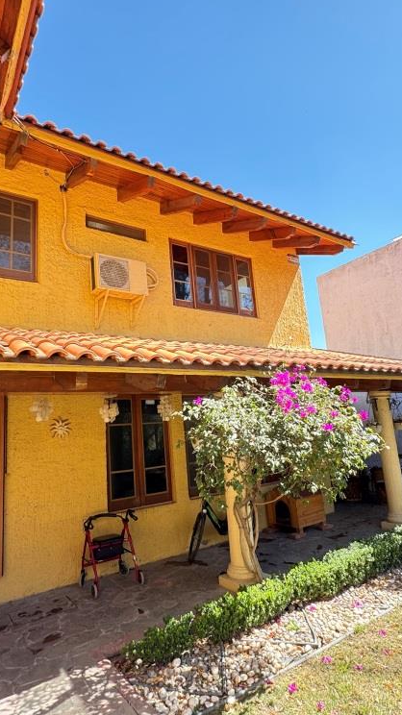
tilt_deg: +12.3
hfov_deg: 53.5
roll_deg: +4.3
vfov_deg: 83.9
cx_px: 193
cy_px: 361
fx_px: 398
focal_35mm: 21
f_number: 2.2
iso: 40
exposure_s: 1/125
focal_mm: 2.22
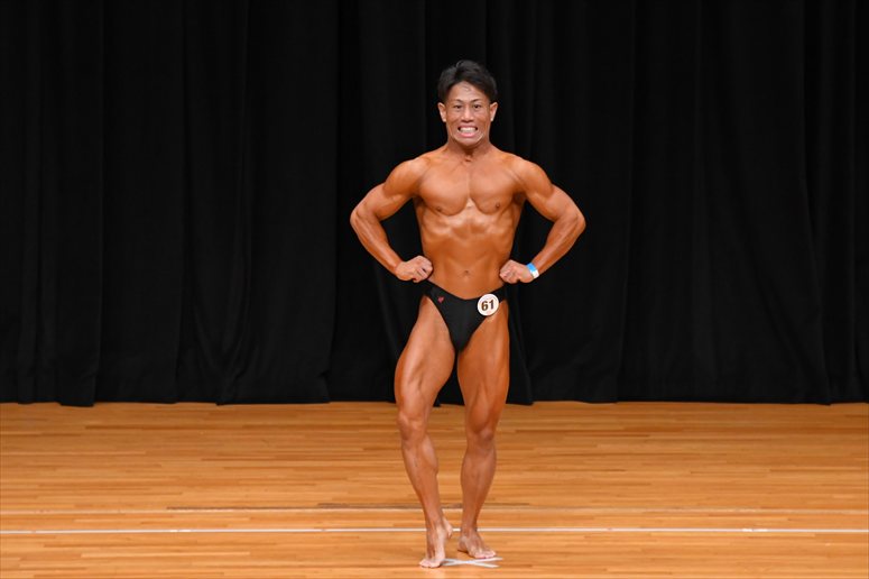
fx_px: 6876
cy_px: 290
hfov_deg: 7.2
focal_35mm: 285
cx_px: 434
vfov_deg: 4.8
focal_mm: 190
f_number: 5.6
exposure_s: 1/400
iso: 3200
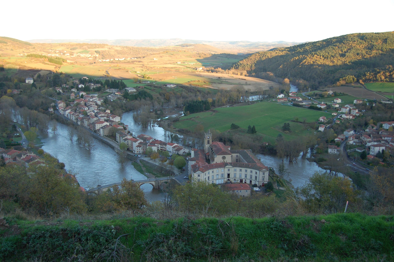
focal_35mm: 33
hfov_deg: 57.3
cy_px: 131
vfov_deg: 39.9
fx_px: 361
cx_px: 197
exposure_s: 1/160
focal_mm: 22
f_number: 3.8
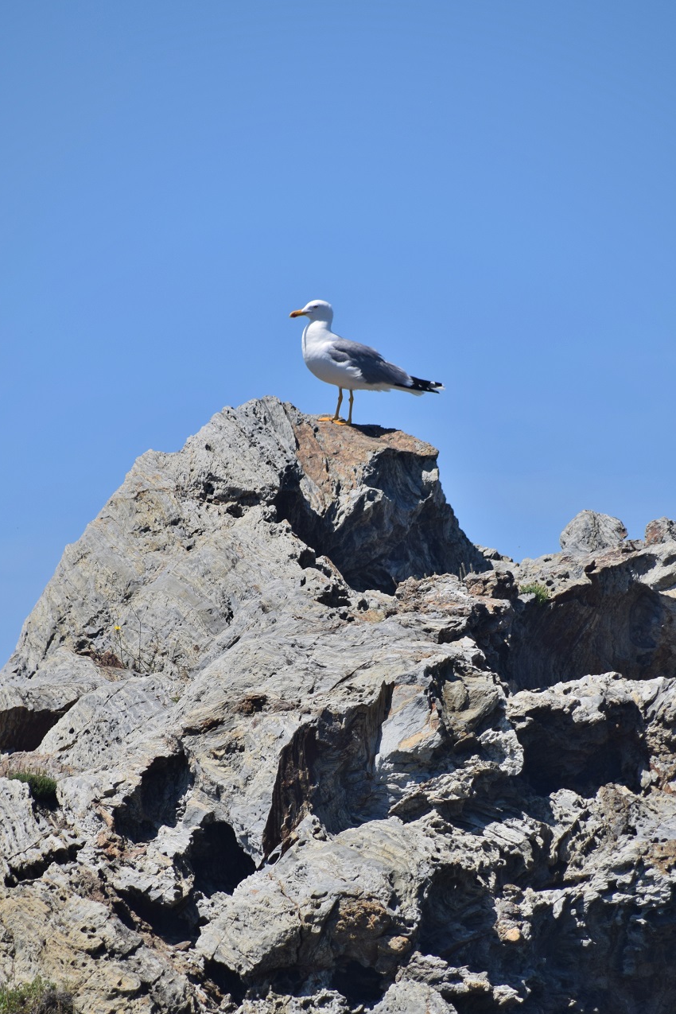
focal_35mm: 353
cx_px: 336
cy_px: 532
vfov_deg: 5.8
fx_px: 9942
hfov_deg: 3.9
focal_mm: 200
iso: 200
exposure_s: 1/800
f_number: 7.1
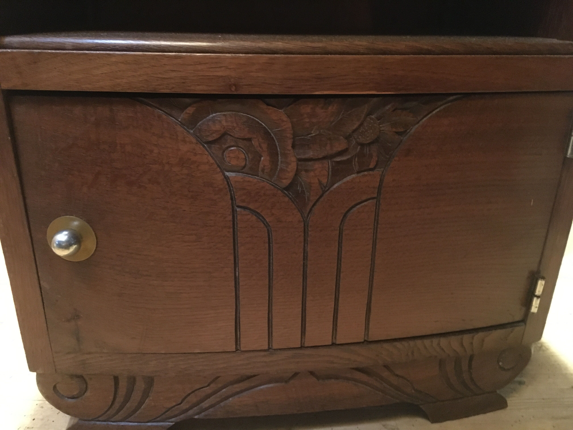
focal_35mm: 29
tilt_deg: -21.8
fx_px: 480
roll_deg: -0.2
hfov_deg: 61.7
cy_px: 215
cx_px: 286
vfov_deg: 48.2
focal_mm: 4.15
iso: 800
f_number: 2.2
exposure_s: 1/17
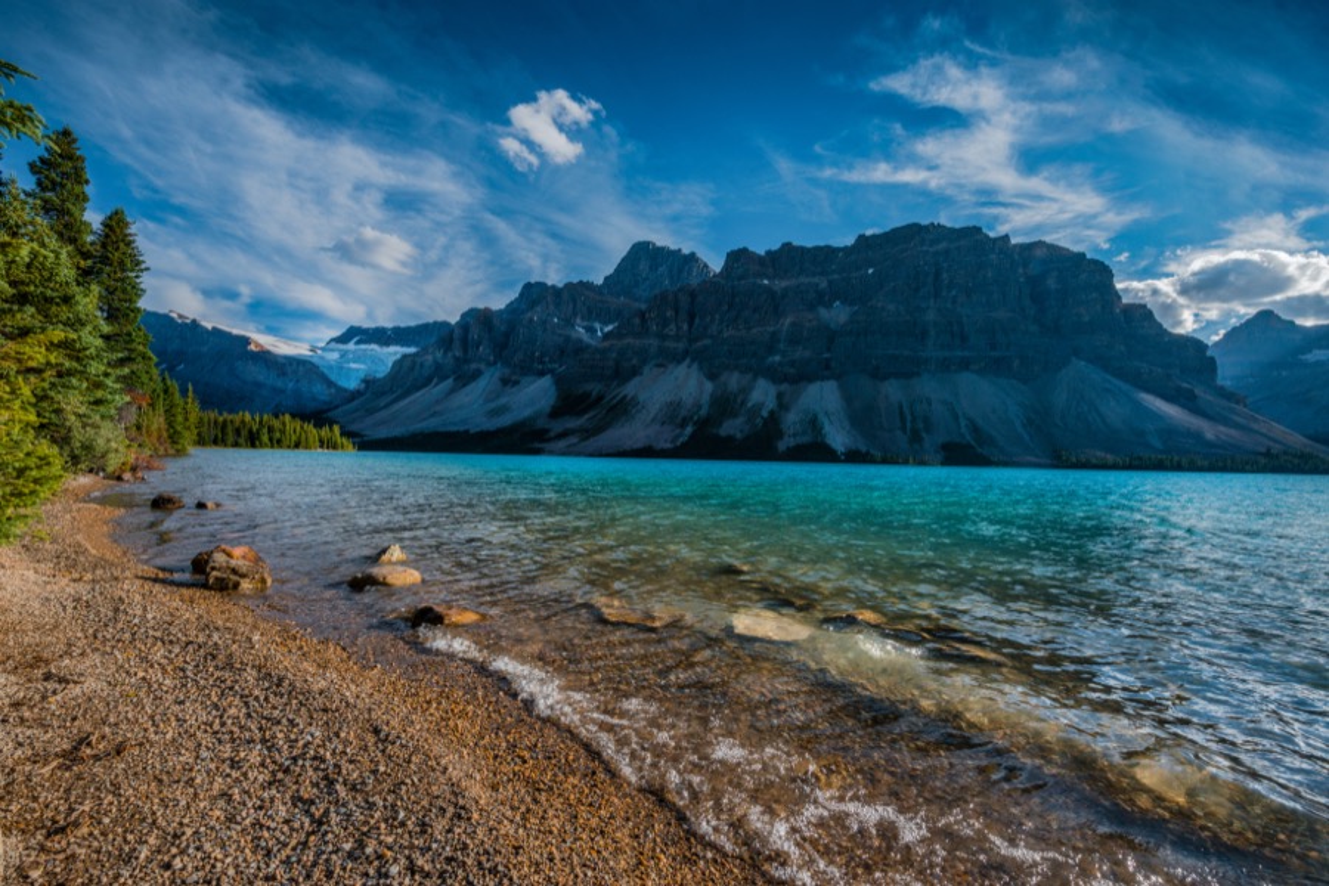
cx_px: 664
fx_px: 517
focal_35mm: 14
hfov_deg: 104.3
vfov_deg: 81.2
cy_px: 443
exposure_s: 1/125
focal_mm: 14
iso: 320
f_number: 22
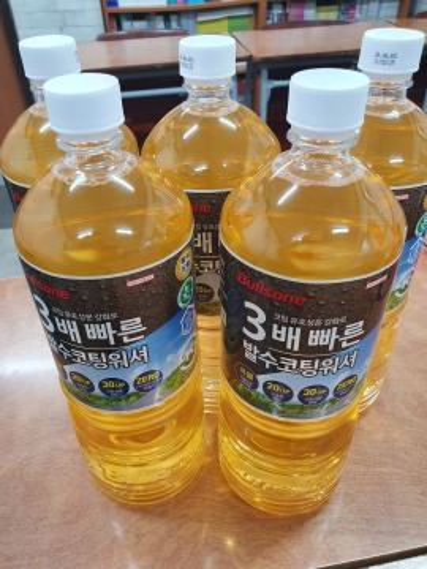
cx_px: 214
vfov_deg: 67.3
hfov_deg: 53.1
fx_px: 428
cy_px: 284
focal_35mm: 26
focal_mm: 4.32
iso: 250
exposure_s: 1/60
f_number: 2.4
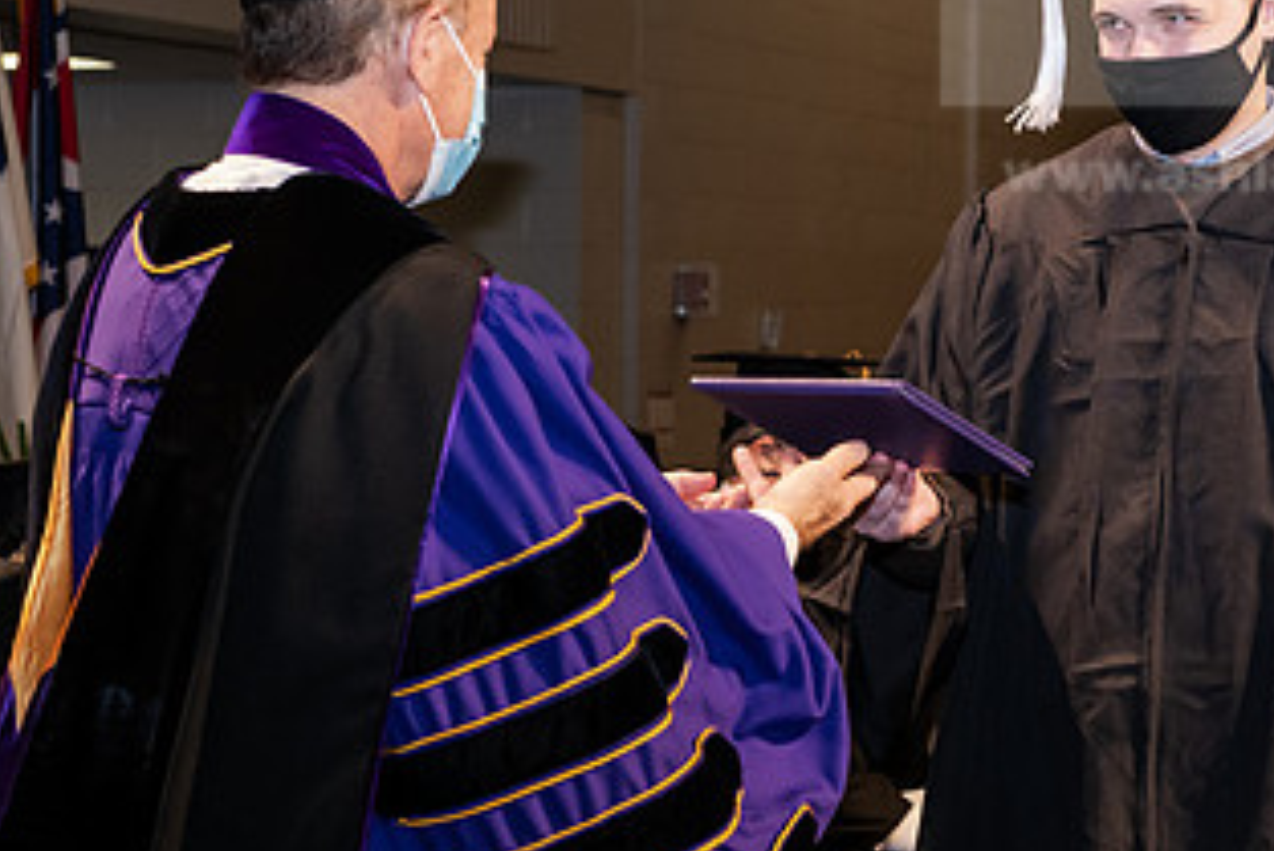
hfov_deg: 17.8
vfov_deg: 11.9
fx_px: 4071
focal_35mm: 115
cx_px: 818
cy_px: 259
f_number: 6.3
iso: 1600
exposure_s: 1/200
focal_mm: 62
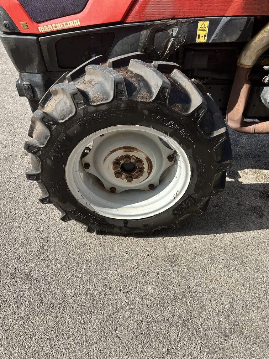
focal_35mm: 26
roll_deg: -4.7
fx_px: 269
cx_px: 134
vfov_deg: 67.3
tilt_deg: -43.8
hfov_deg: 53.1
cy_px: 180
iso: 50
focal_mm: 5.7
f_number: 1.5
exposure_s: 1/2045
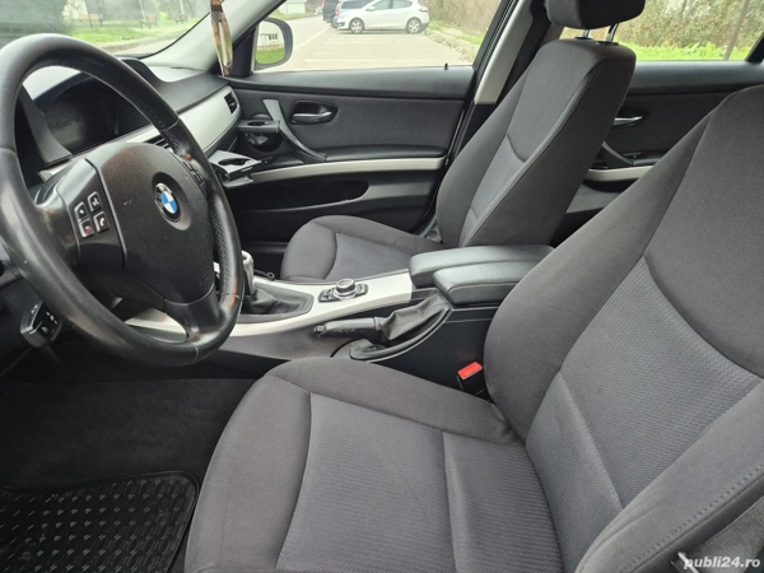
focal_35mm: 23
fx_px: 508
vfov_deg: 58.9
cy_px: 286
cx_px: 382
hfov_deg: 73.9
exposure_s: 1/100
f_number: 1.8
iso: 640
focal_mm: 5.4
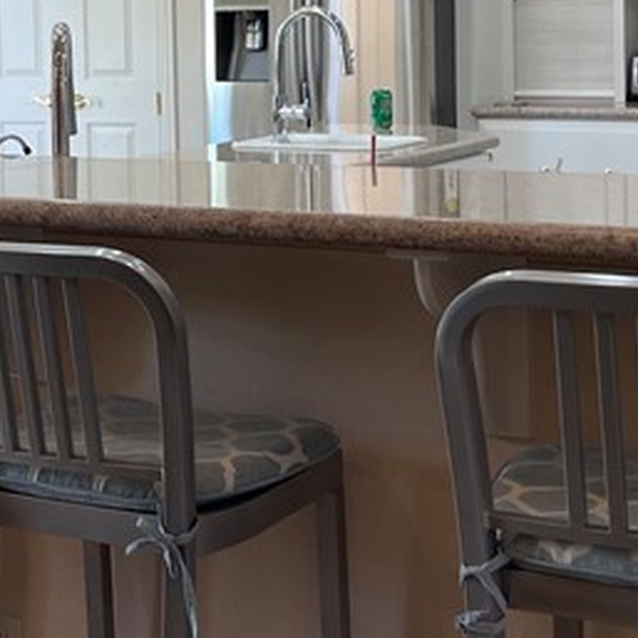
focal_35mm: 88
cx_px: -97
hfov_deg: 18.8
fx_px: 1835
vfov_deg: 19.4
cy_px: 84
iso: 64
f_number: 1.6
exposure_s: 1/120
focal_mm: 5.1
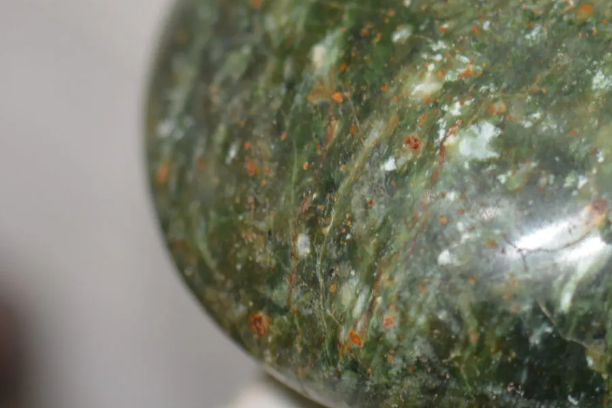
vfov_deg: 3.1
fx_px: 7658
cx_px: 607
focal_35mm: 450
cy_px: 6
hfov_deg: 4.6
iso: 180
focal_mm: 105
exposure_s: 1/200
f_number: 3.5
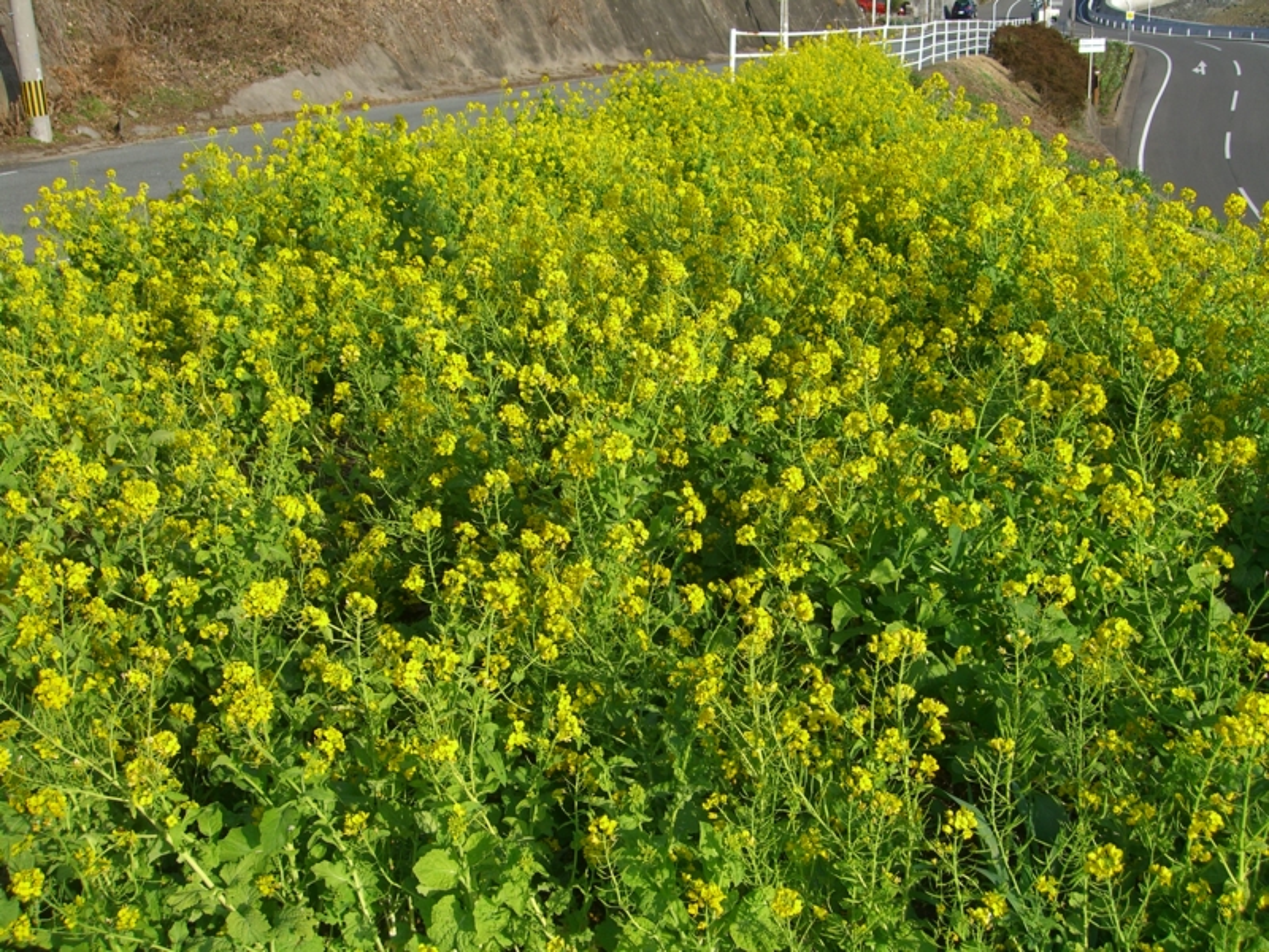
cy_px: 476
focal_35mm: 38
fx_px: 1393
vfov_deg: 37.7
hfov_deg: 49.0
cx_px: 634
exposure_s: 1/125
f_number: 8
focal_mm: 7.9
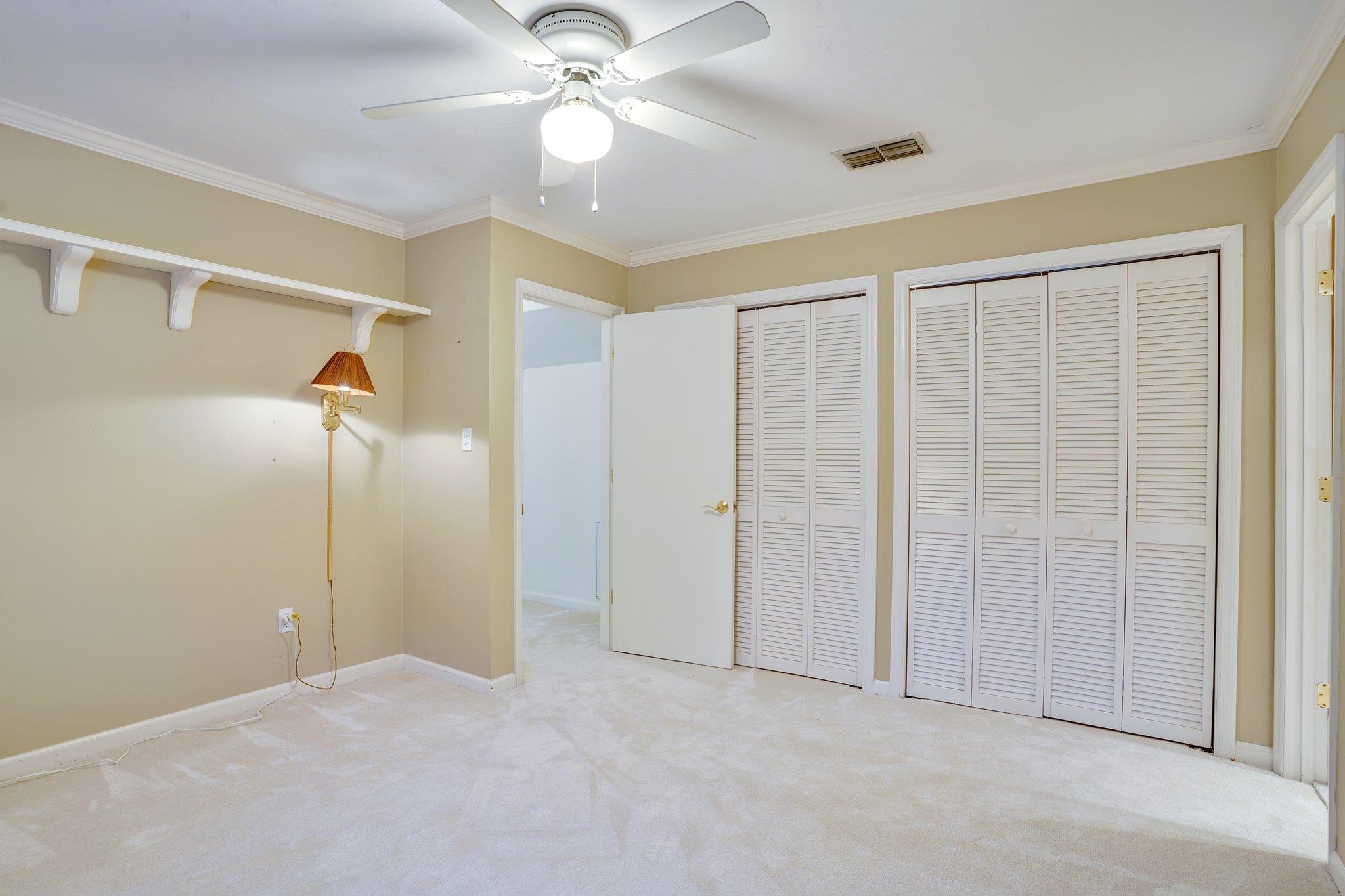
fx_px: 635
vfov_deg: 70.4
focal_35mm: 17
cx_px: 672
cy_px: 448
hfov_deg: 93.3
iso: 100
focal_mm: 17
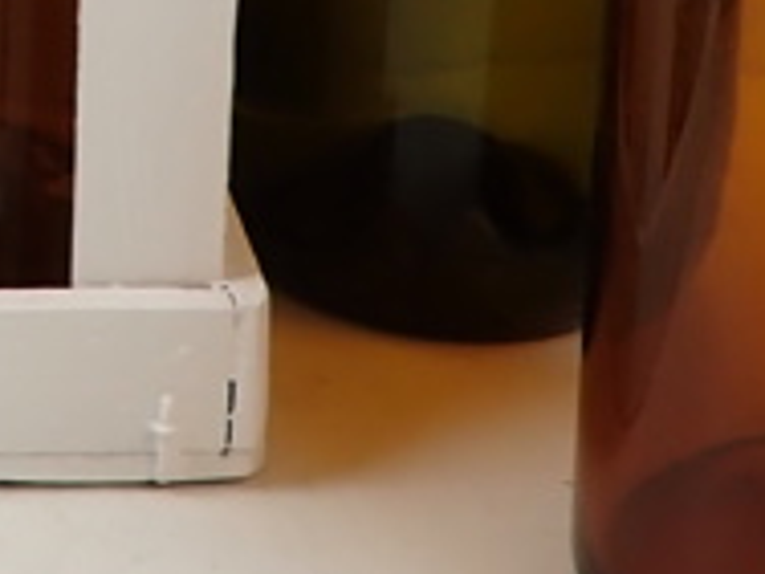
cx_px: -114
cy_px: -326
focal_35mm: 81
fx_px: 1790
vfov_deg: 16.4
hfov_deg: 22.5
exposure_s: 1/125
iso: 160
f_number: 2
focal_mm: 3.33
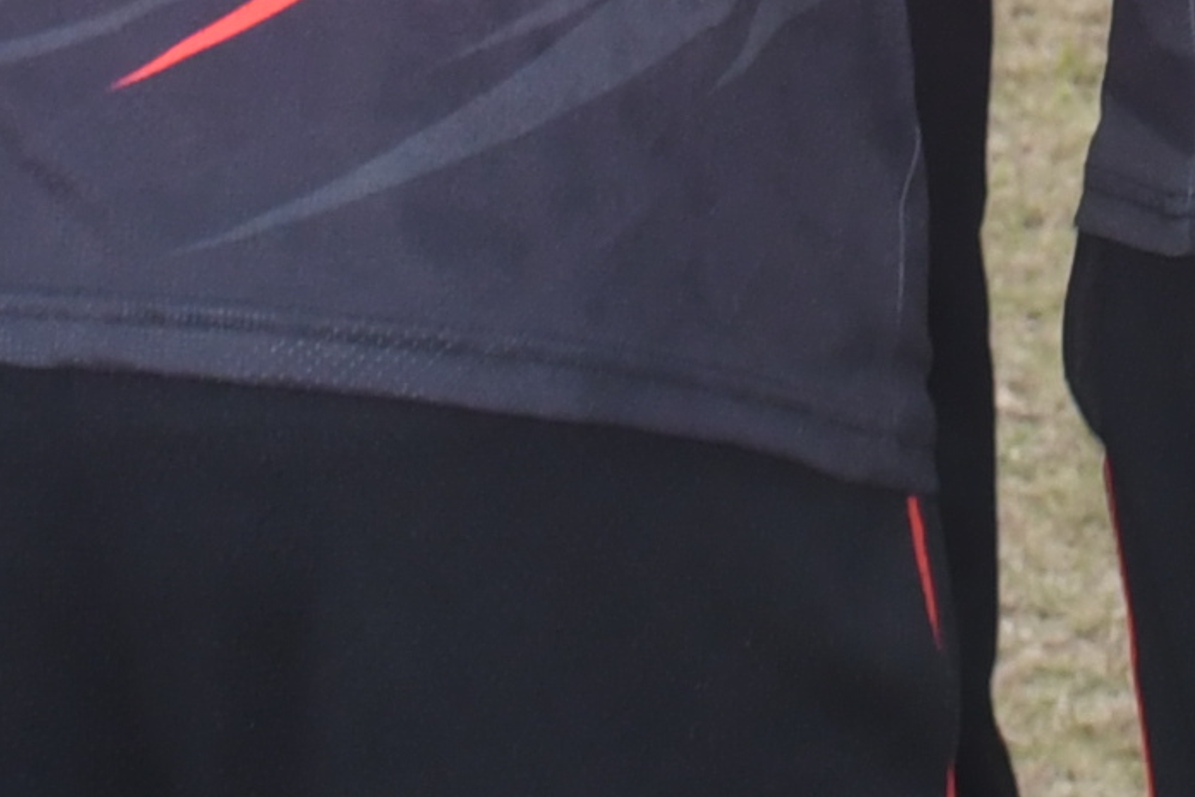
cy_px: -1759
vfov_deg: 4.1
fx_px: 10621
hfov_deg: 6.4
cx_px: 1765
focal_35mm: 320
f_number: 5.6
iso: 400
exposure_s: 1/160
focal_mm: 27
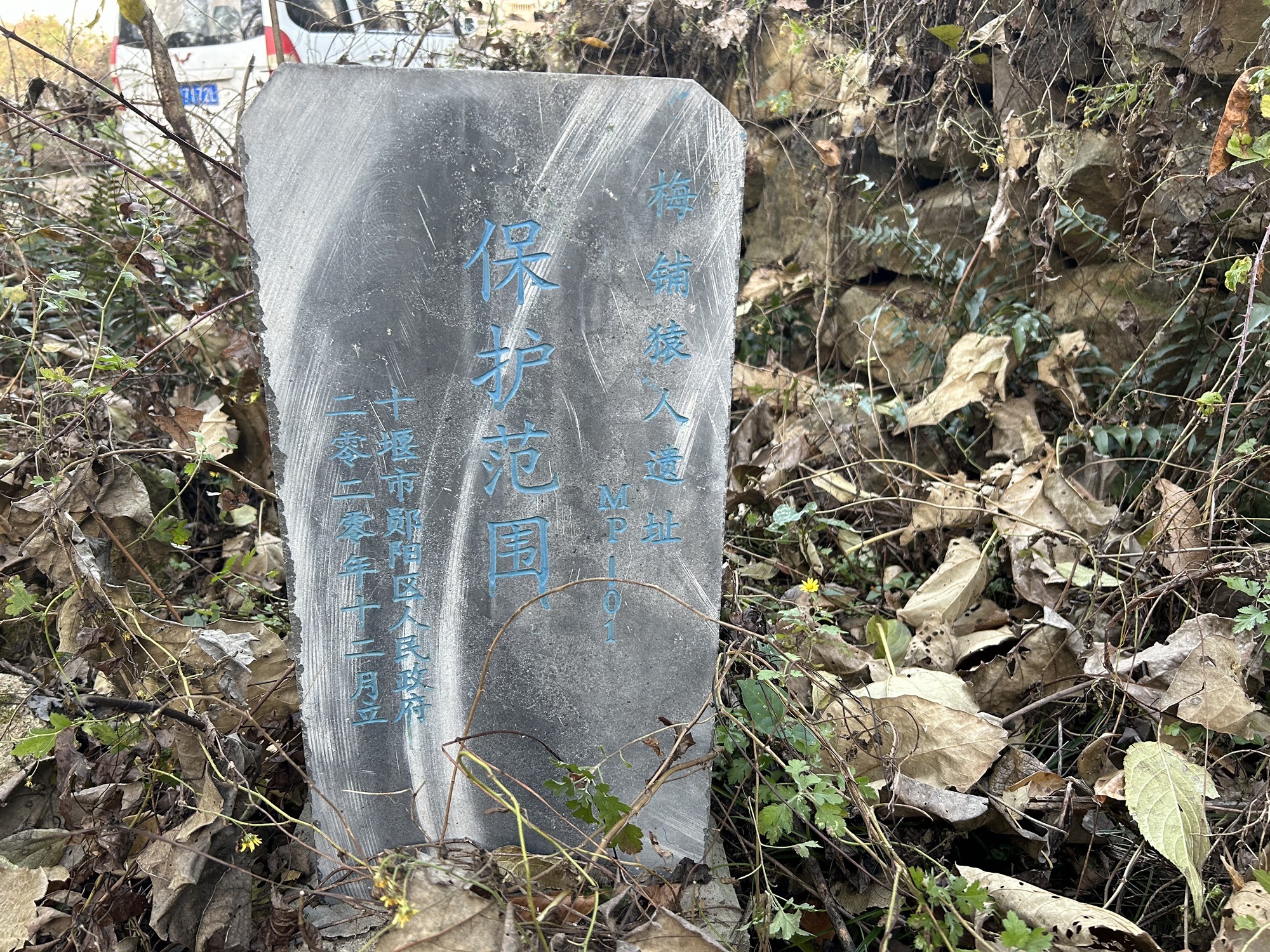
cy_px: 476
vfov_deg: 53.1
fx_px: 954
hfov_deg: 67.3
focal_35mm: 26
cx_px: 635
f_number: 1.5
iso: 125
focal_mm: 5.7
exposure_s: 1/75
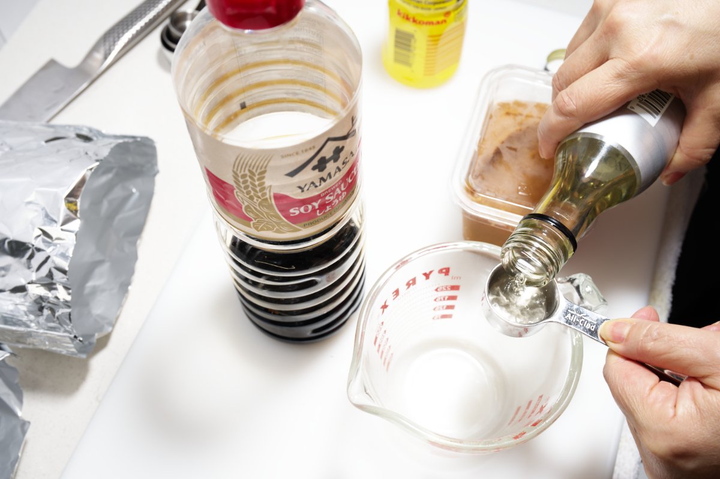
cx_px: 360
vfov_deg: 35.0
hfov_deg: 50.7
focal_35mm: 38
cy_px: 240
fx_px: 760
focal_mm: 38
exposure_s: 1/100
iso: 100
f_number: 8
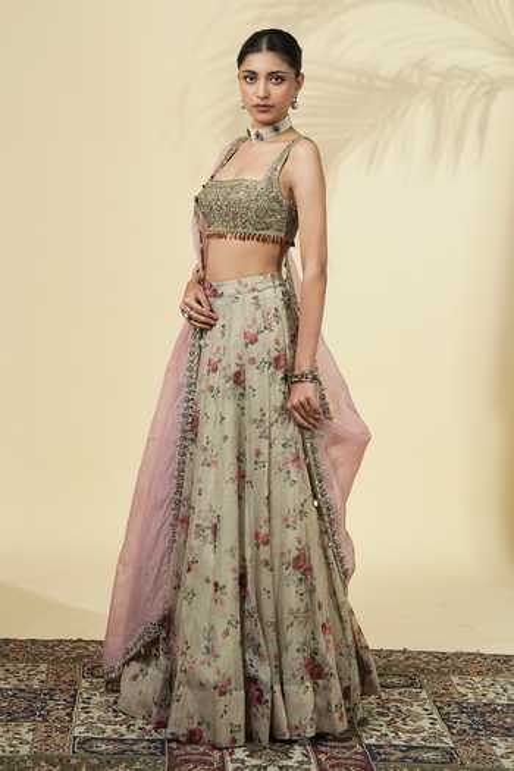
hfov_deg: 21.2
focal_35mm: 64
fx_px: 1371
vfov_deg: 31.4
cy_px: 386
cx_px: 257
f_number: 8
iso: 500
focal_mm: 64
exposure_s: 1/160
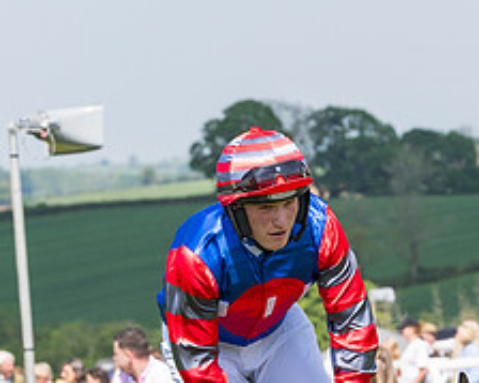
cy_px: 399
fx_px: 5682
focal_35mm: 401
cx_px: 386
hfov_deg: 4.8
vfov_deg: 3.9
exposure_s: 1/1000
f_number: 5
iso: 200
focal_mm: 85
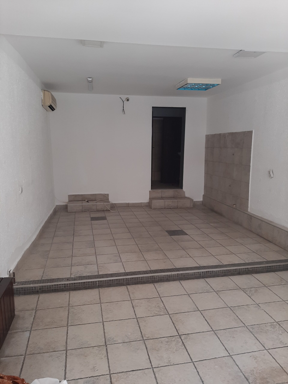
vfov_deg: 65.3
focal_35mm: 27
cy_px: 192
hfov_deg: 51.4
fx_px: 300
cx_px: 144
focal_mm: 3.93
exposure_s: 1/50
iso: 100
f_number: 1.7
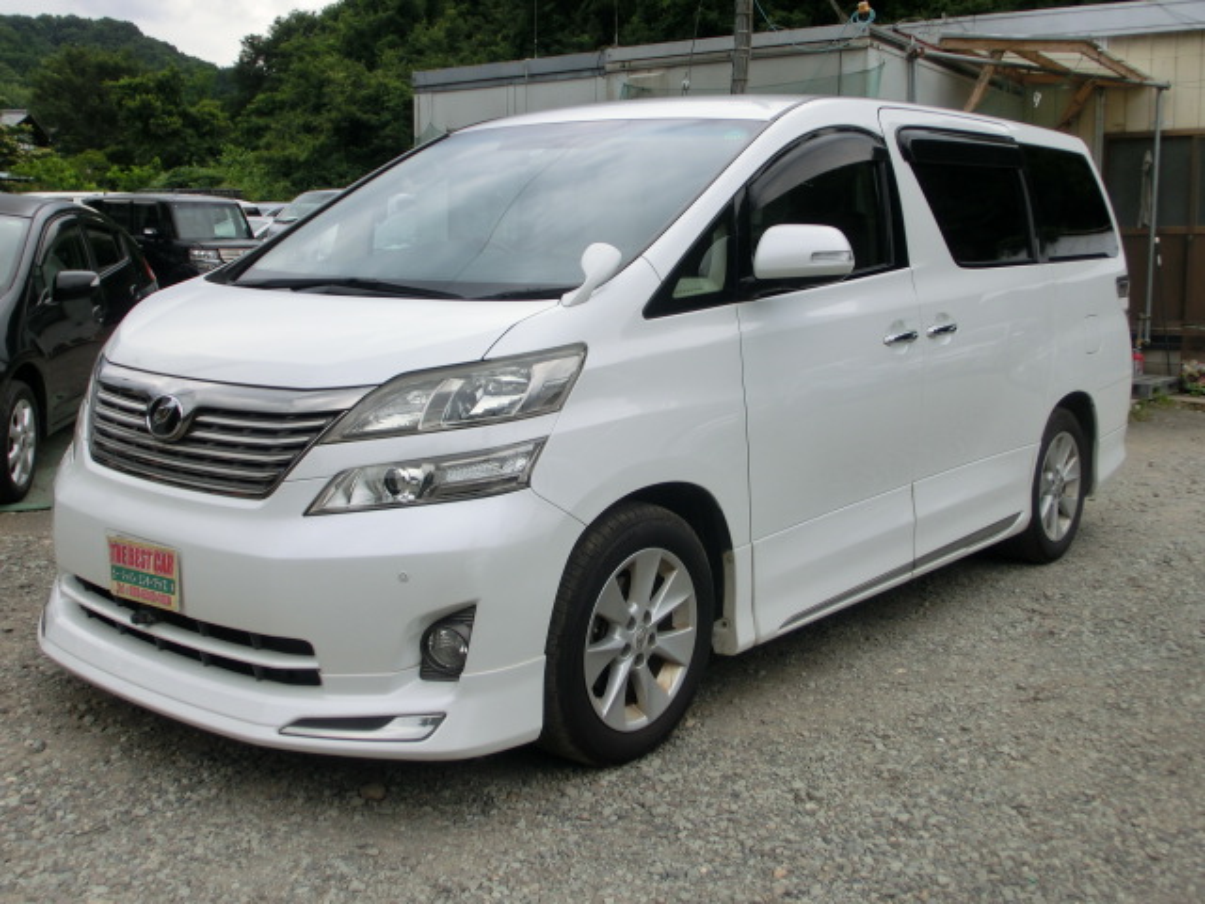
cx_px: 602
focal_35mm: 42
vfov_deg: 34.3
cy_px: 452
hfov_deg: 44.8
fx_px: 1462
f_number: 4
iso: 100
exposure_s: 1/125
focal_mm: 7.38
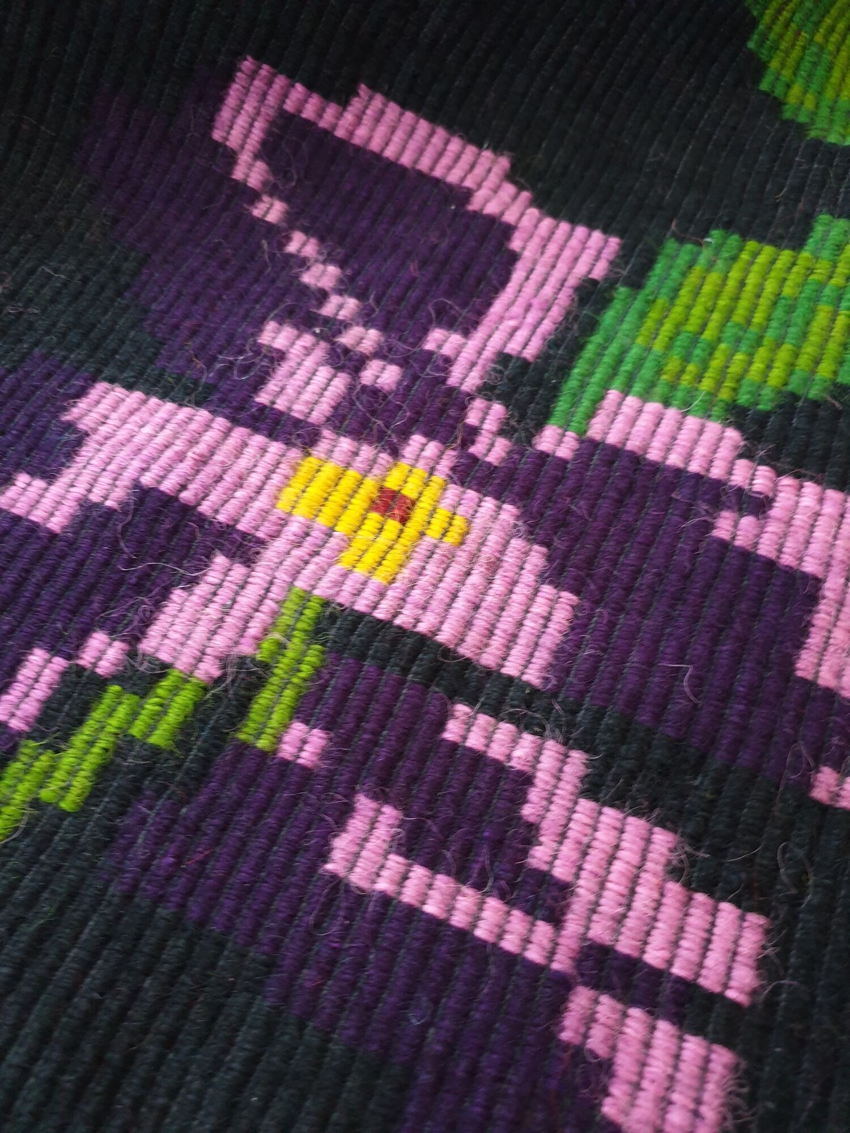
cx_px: 425
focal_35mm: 26
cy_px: 566
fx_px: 851
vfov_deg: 67.3
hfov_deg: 53.1
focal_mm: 4.3
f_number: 1.5
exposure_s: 1/13
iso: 250
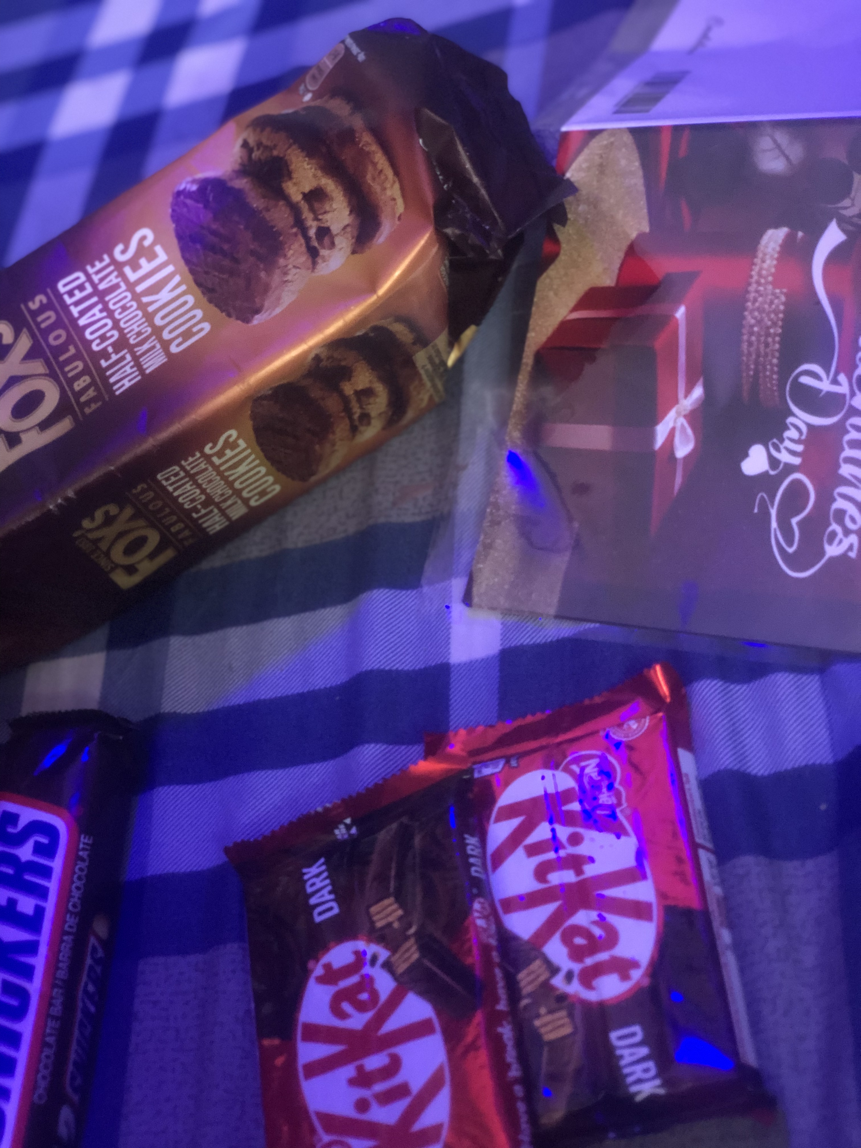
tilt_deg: -50.4
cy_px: 574
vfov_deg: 36.8
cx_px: 430
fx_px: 1725
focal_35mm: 52
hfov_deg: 28.0
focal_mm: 6
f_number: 2.4
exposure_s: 1/8
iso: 200
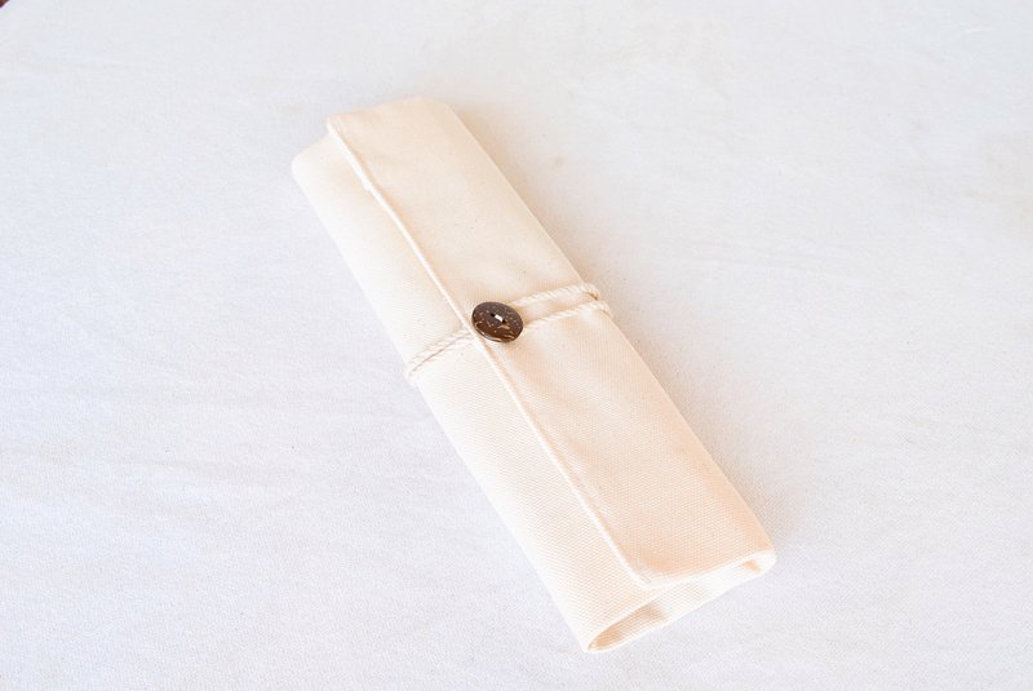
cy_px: 346
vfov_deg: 35.6
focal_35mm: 38
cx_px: 516
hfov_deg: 51.2
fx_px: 1077
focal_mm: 25
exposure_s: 1/30
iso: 1250
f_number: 11
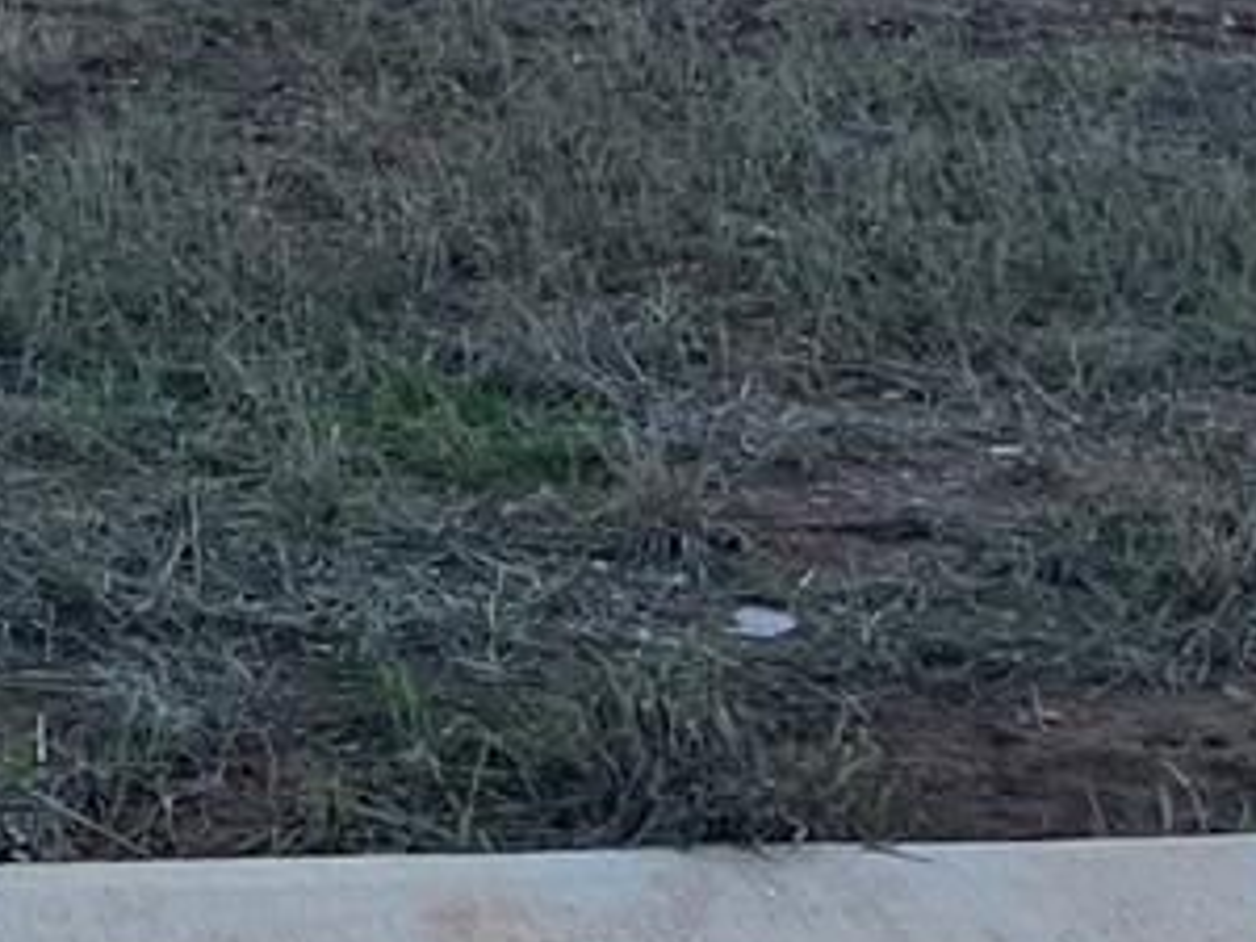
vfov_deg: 10.3
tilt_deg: +1.2
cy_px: -946
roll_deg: +0.6
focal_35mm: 133
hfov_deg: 13.6
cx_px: -833
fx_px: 4826
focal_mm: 5.1
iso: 50
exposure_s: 1/1580
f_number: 1.6
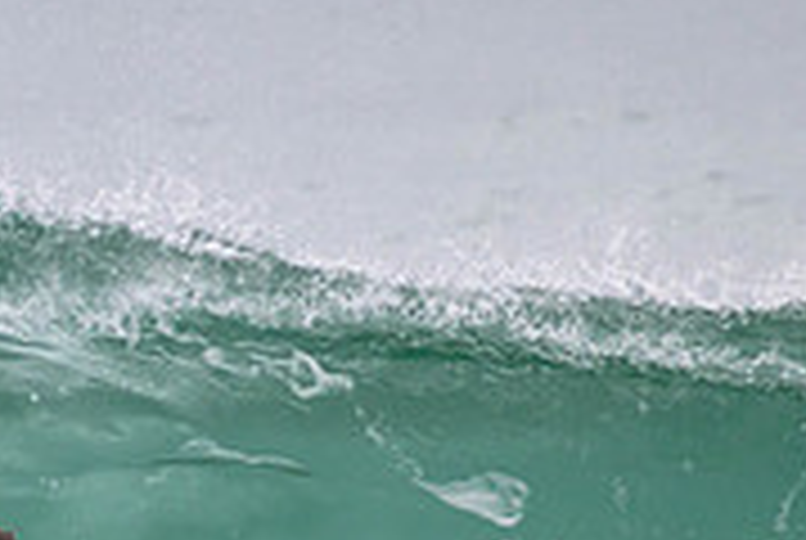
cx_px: -41
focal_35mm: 2585
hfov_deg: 0.8
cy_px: 772
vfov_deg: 0.5
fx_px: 57970
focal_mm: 800
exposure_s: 1/2000
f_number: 11
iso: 900
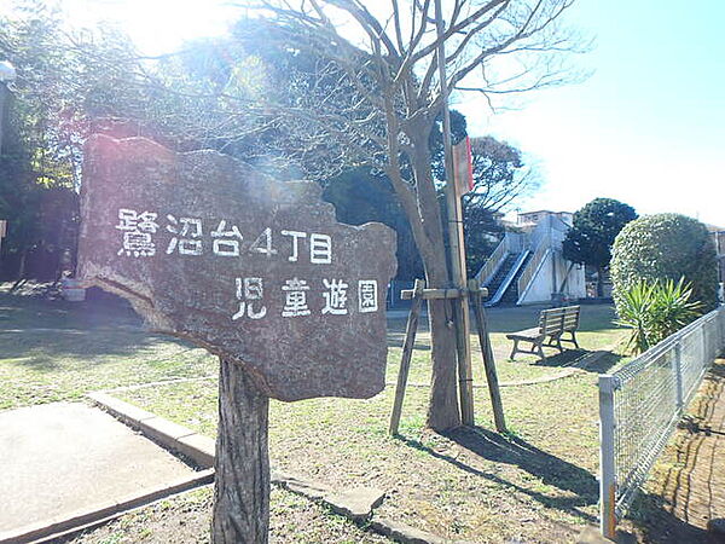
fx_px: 440
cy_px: 272
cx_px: 362
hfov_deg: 79.0
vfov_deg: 63.4
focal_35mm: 21
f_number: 3.5
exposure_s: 1/320
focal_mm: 3.7
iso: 125
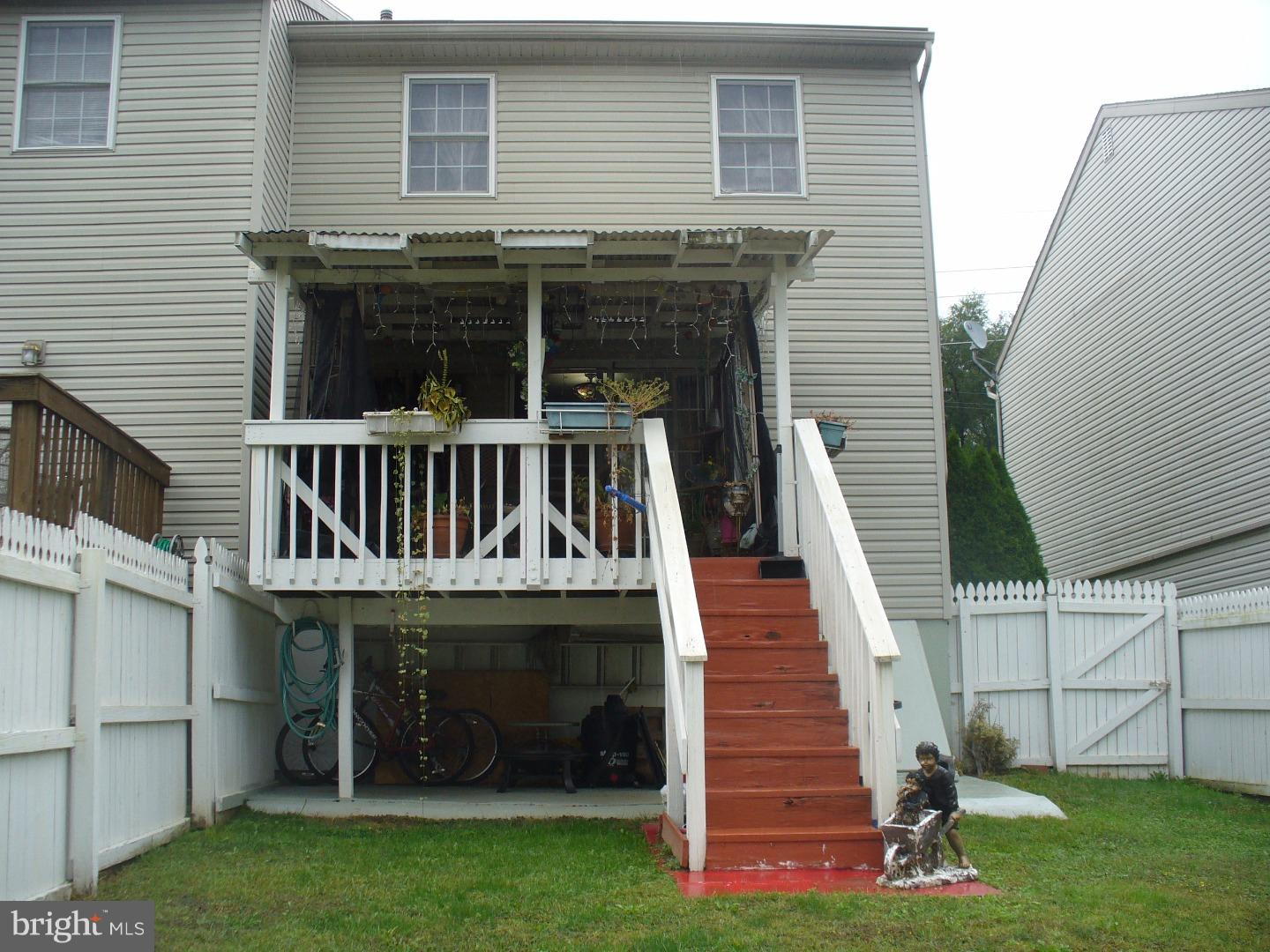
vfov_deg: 38.7
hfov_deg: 50.1
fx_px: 1357
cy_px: 476
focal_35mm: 37
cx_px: 635
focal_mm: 6.1
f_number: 2.8
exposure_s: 1/160
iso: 80
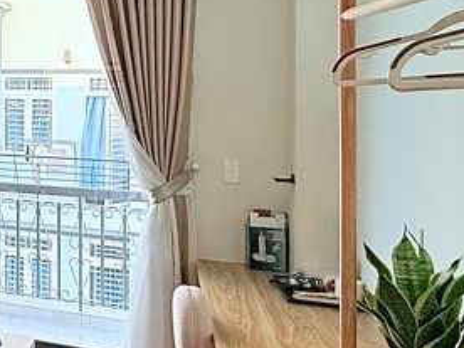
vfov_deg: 27.3
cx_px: -230
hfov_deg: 26.6
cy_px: 57
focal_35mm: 52
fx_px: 697
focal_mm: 2.22
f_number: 2.2
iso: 80
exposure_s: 1/100
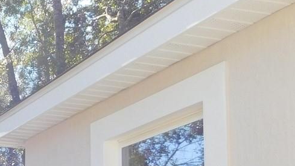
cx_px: -146
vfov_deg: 14.1
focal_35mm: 82
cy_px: 222
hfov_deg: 21.7
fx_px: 641
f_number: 3
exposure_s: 1/400
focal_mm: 4
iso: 125
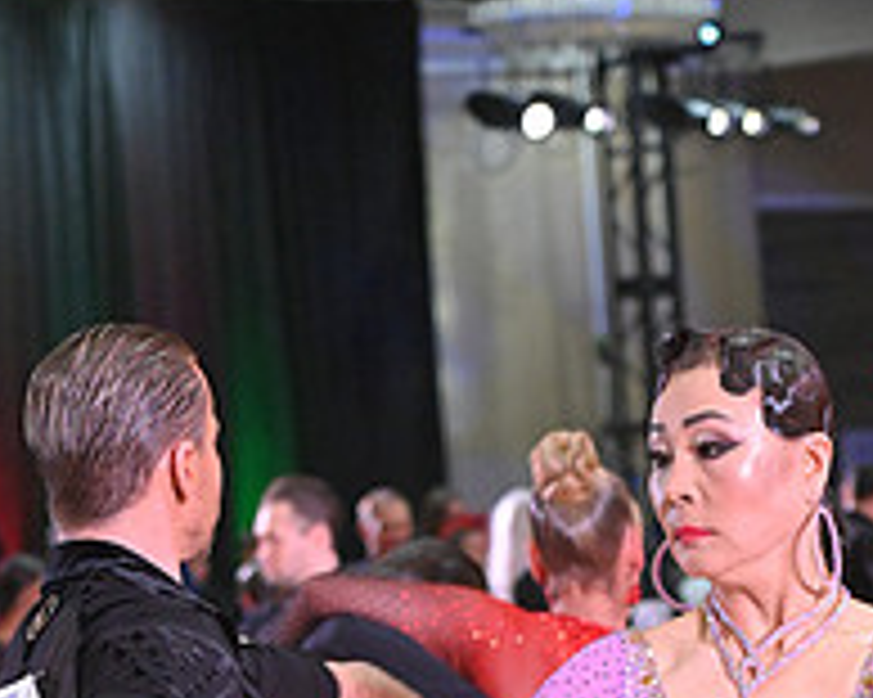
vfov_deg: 6.3
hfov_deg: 8.1
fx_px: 6172
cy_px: 1207
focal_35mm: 239
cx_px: 502
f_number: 5
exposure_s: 1/400
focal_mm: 85
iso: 4000
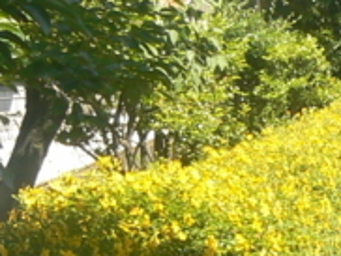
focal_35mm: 202
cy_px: 334
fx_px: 1993
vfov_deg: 7.3
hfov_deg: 9.5
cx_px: 485
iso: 80
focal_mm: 6
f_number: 5.6
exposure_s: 1/160
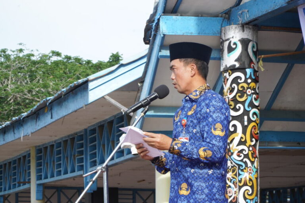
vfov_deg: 8.7
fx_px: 1334
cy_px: 102
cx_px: 152
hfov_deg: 13.0
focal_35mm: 158
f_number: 18
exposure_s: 1/100
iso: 640
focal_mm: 105
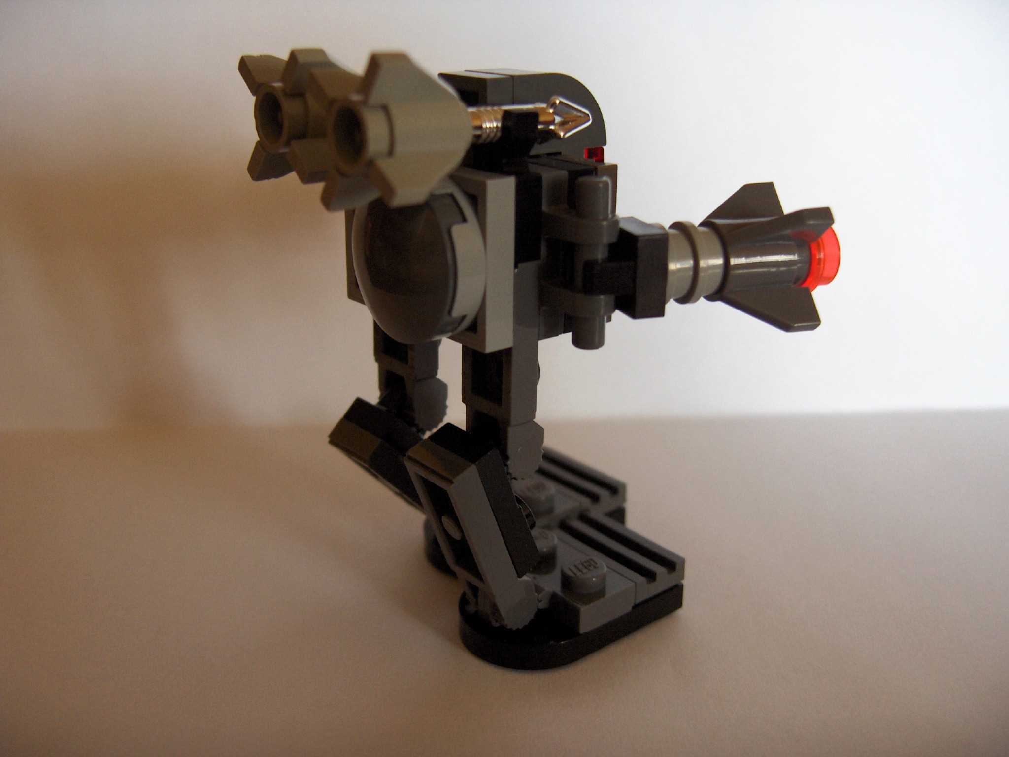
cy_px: 378
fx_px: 1137
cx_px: 504
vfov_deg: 36.8
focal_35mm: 39
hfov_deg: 47.9
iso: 200
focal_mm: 8
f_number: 2.8
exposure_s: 1/34.6
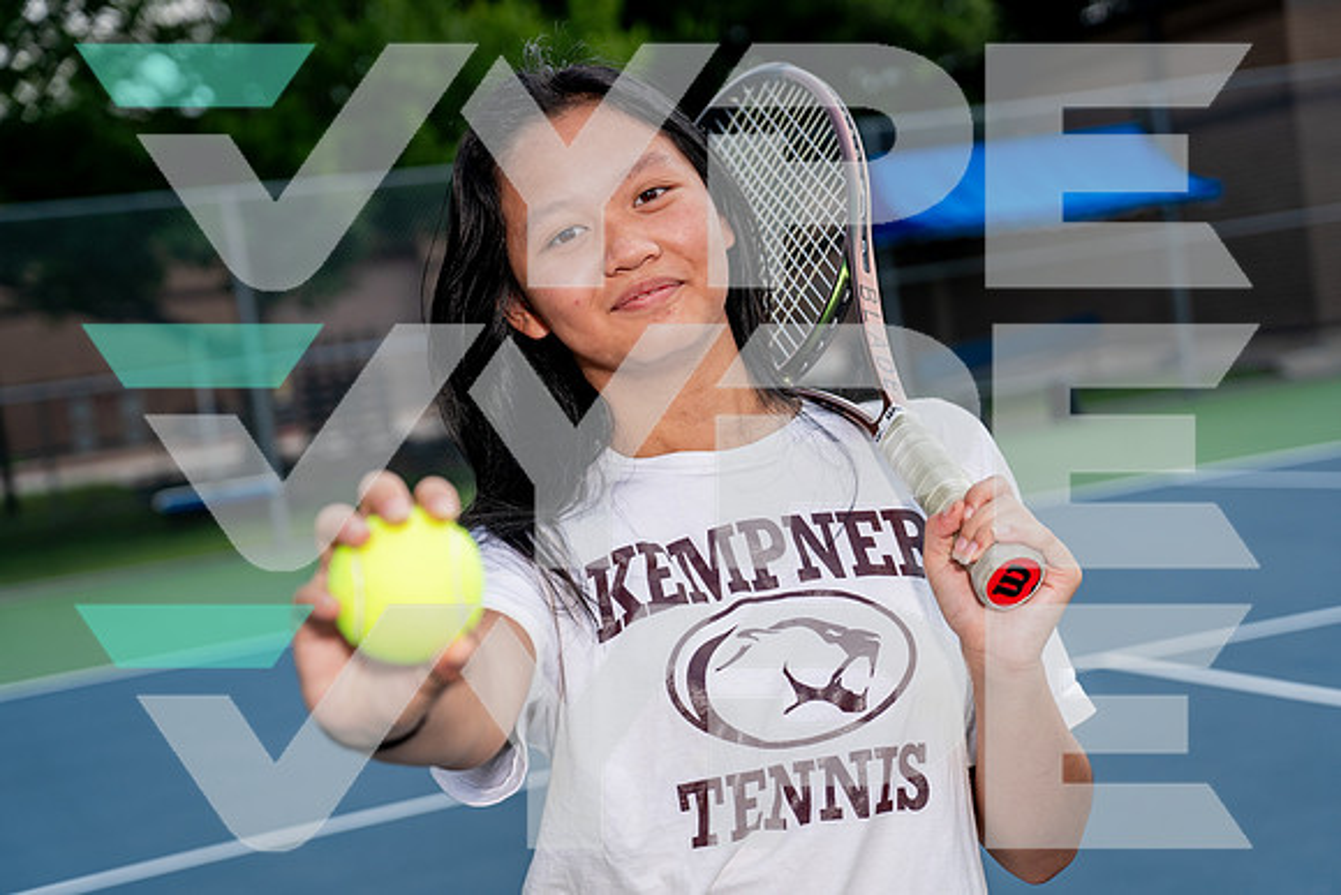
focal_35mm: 63
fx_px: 2347
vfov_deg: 21.6
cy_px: 448
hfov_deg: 31.9
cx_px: 670
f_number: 4
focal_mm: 63
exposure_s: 1/1000
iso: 100
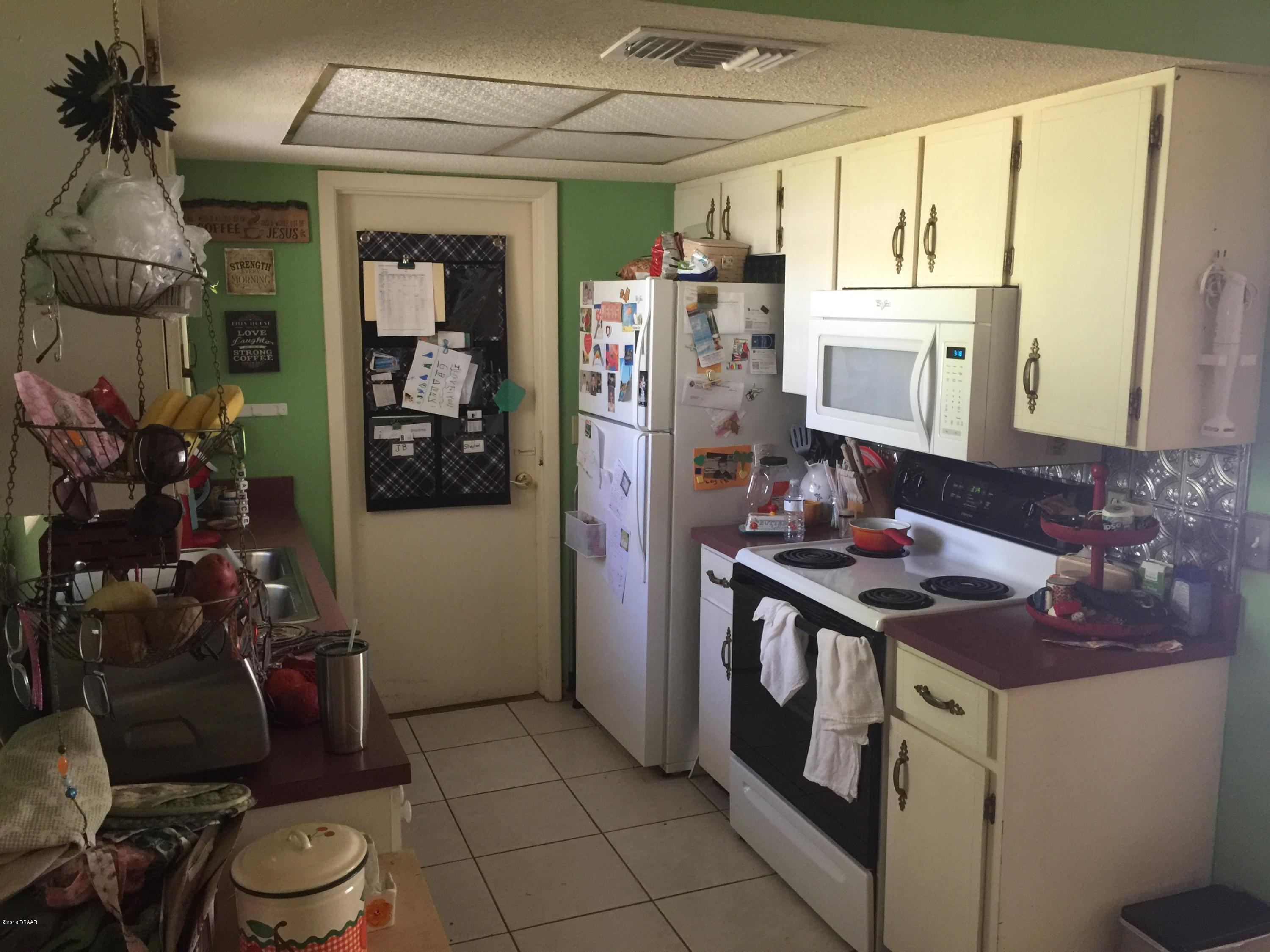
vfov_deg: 48.2
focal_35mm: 29
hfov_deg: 61.7
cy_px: 476
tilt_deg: -10.0
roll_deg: -0.2
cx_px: 635
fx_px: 1064
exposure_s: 1/10
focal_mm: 4.15
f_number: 2.2
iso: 100
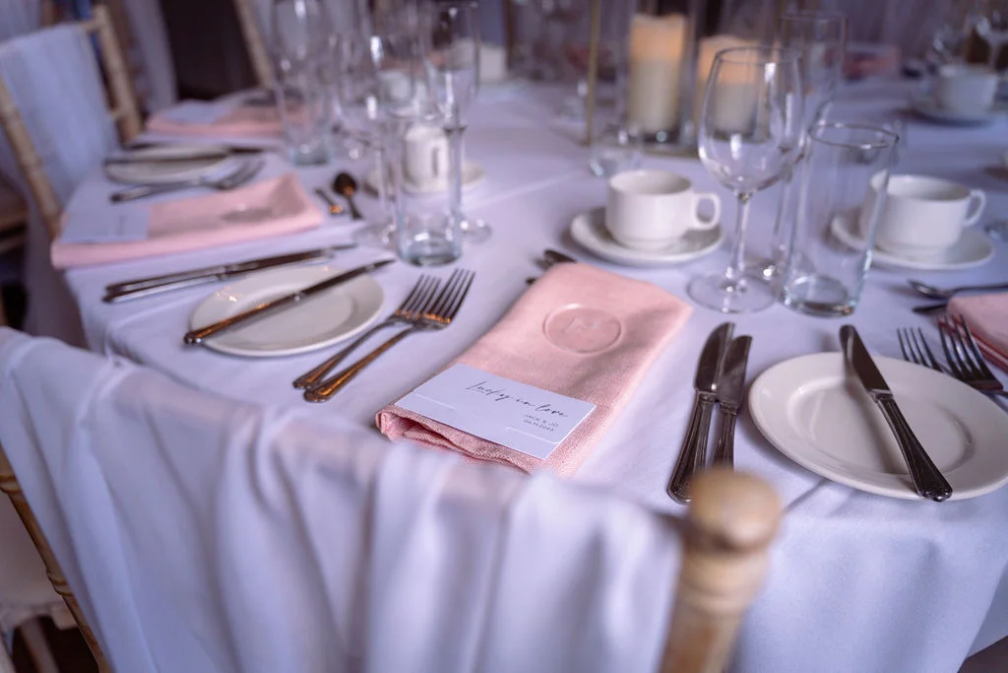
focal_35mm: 28
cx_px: 504
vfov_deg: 46.4
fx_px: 784
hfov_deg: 65.5
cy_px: 336
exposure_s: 1/250
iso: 160
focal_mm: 28
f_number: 2.8
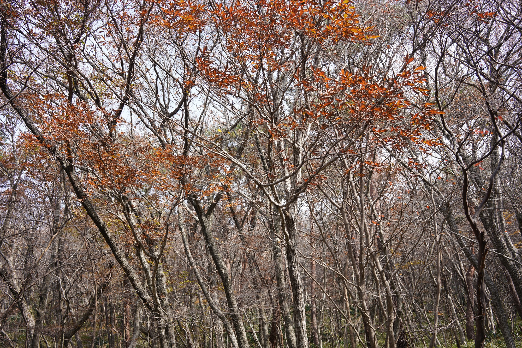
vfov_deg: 37.9
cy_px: 174
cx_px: 261
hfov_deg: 54.4
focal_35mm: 35
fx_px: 508
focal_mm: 35
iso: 100
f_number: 7.1
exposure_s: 1/100
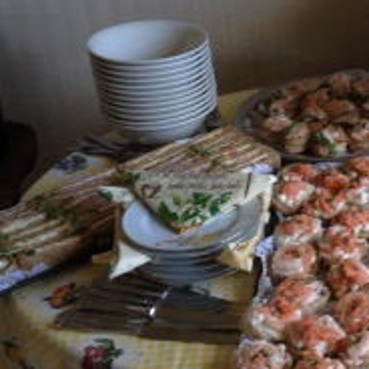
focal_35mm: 86
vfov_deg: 20.1
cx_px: 461
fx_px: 1037
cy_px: 122
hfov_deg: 18.9
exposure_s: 1/40
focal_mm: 4.28
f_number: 2.4
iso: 64
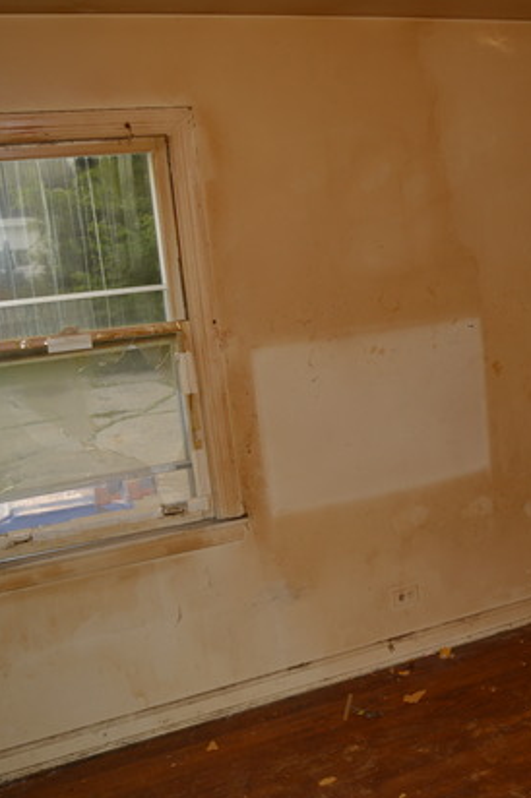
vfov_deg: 46.4
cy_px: 390
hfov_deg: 30.6
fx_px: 931
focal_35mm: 42
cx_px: 461
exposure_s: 1/125
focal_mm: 18
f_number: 5.6
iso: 200
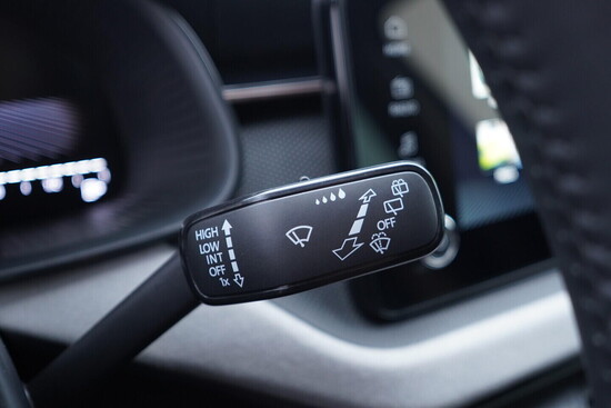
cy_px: 204
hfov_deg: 53.1
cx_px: 306
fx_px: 611
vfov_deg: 36.9
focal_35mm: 36
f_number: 2.8
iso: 400
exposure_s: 1/40
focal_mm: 24
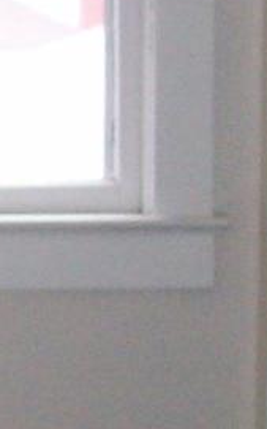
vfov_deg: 10.3
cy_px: 198
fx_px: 2367
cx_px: -493
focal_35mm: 203
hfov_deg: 6.0
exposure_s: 1/64
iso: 140
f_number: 2.7
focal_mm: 6
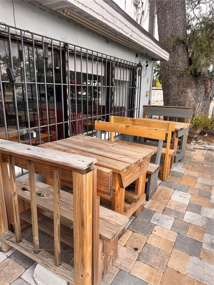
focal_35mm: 24
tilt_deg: -15.3
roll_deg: -3.2
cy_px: 142
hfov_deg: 56.8
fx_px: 198
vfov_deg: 71.6
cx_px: 107
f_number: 1.78
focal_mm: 6.76
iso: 80
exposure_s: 1/354
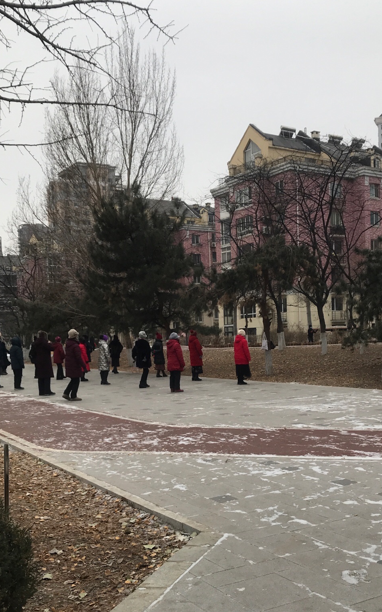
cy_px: 389
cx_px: 221
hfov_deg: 32.7
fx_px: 650
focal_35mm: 39
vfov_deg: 49.8
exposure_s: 1/320
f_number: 1.8
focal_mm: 3.99
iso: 20
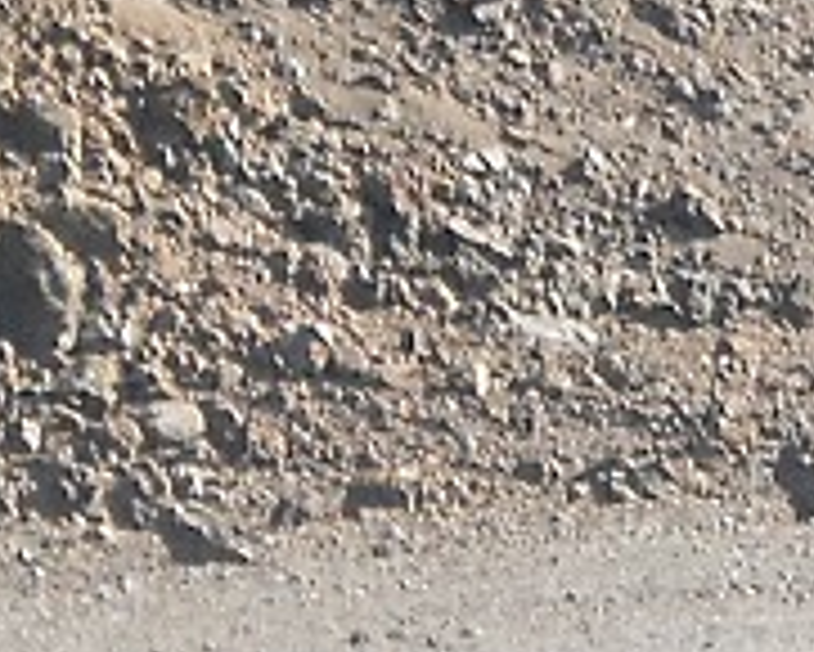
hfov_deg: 2.4
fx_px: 19308
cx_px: 1624
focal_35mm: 801
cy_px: 27
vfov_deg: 1.9
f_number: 6.7
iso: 125
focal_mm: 24.03
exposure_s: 1/60
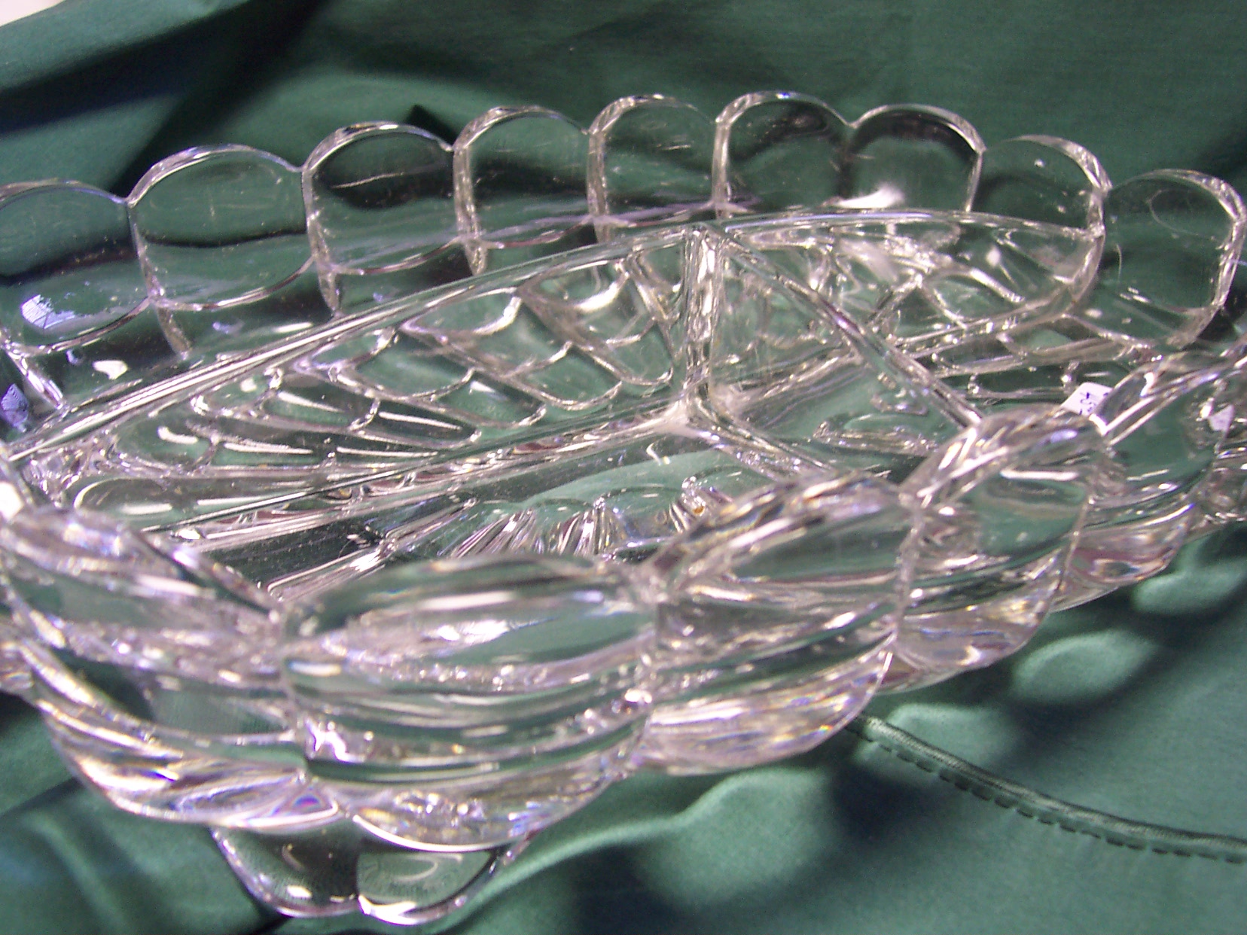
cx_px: 624
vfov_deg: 38.7
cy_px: 468
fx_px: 1333
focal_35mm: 37
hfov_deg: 50.1
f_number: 2.8
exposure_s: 1/30
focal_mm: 5.6
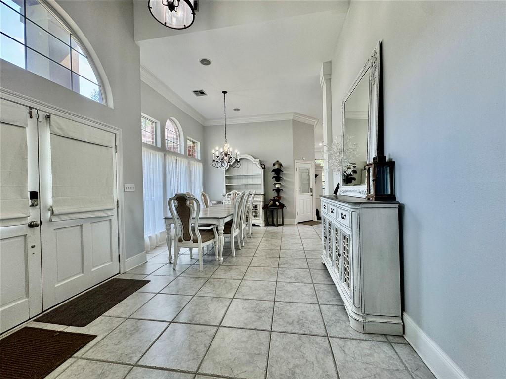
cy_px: 190
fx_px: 205
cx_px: 253
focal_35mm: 14
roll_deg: +1.1
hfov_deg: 102.1
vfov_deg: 85.7
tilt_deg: -0.7
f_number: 2.2
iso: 125
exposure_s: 1/120
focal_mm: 2.22
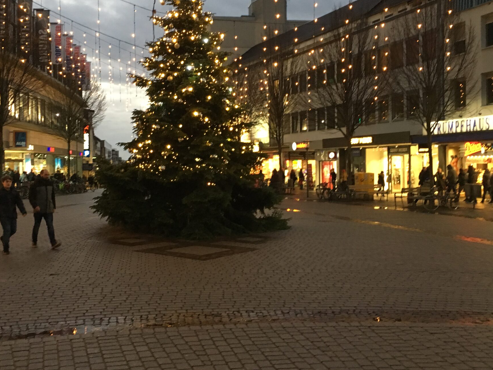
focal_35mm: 42
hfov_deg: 44.8
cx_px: 240
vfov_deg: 34.3
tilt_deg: -1.3
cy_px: 161
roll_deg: +2.1
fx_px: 598
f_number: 2.2
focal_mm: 4.15
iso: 200
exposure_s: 1/25
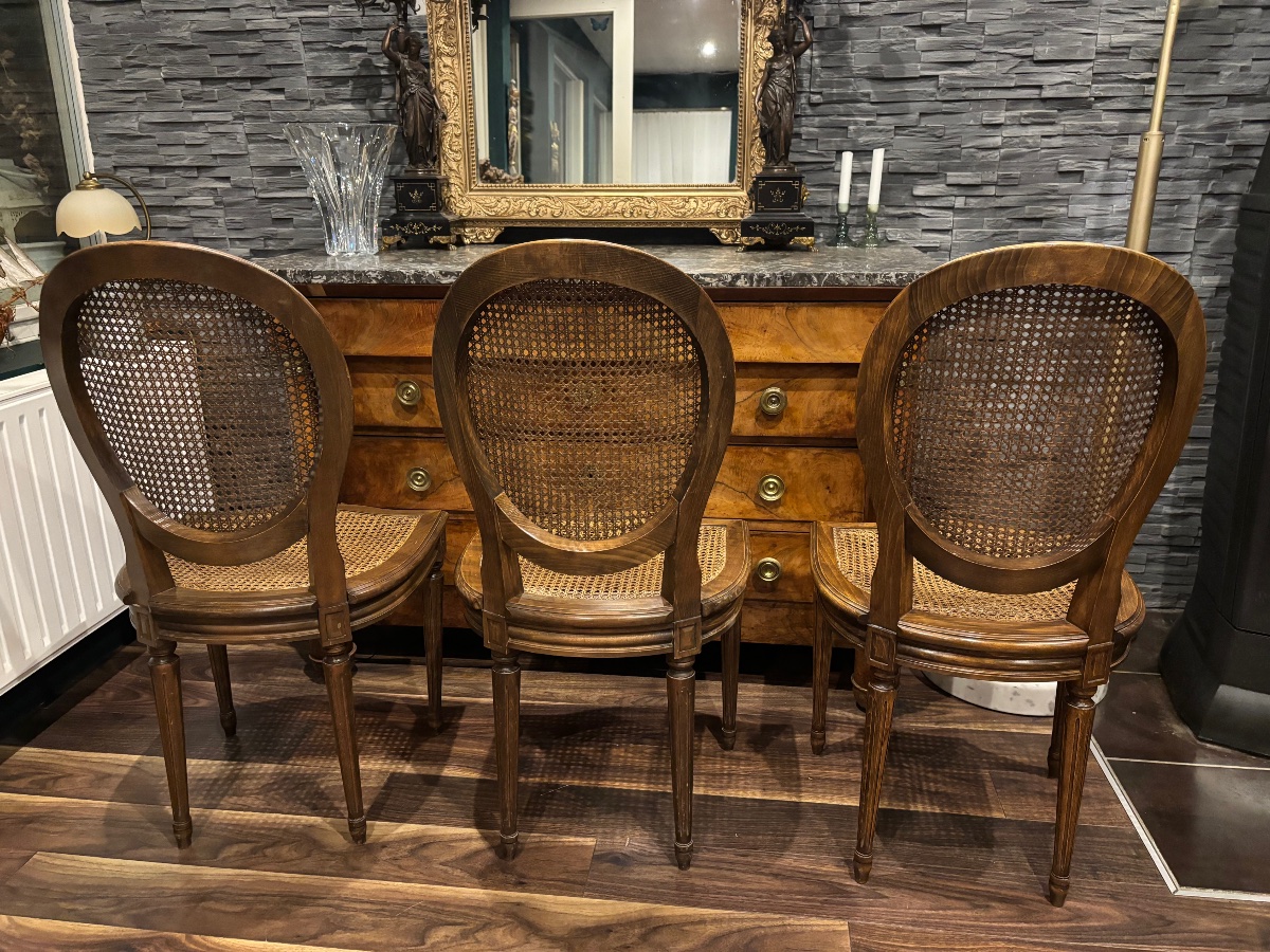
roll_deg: +0.1
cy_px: 476
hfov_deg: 67.3
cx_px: 635
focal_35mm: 26
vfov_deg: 53.1
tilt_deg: -17.8
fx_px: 954
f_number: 1.6
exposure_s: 1/25
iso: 640
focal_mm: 5.96
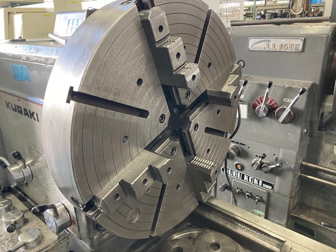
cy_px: 126
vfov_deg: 49.7
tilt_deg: -20.3
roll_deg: +1.7
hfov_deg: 63.4
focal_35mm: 28
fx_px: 272
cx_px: 168
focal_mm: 3.99
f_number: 1.8
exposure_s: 1/60
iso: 125
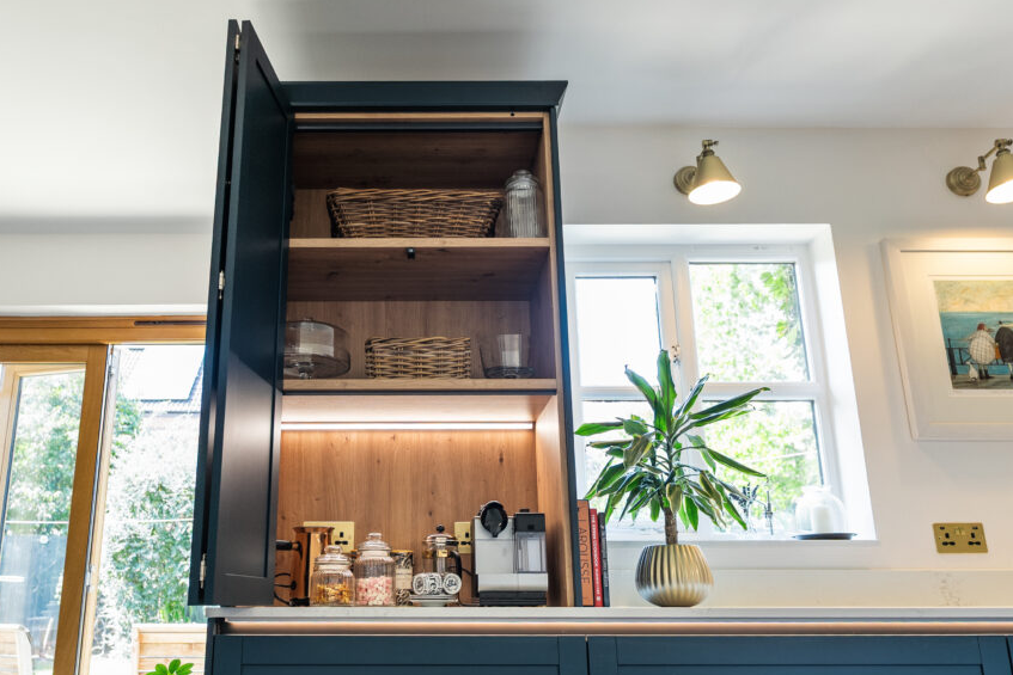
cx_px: 413
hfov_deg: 63.2
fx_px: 816
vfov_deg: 45.0
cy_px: 345
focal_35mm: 29
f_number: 2.8
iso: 640
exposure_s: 1/25
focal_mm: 16
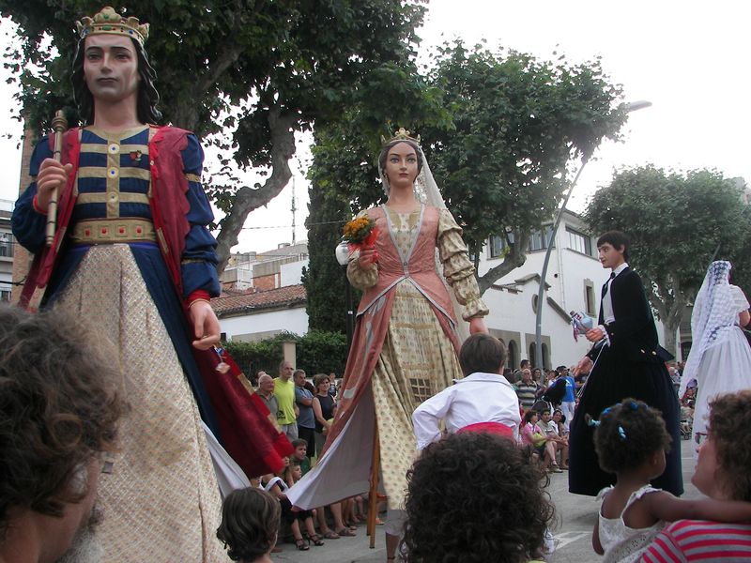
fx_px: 781
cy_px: 282
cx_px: 376
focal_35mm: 36
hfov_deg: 51.4
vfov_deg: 39.7
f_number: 2.8
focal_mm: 6
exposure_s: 1/160
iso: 50
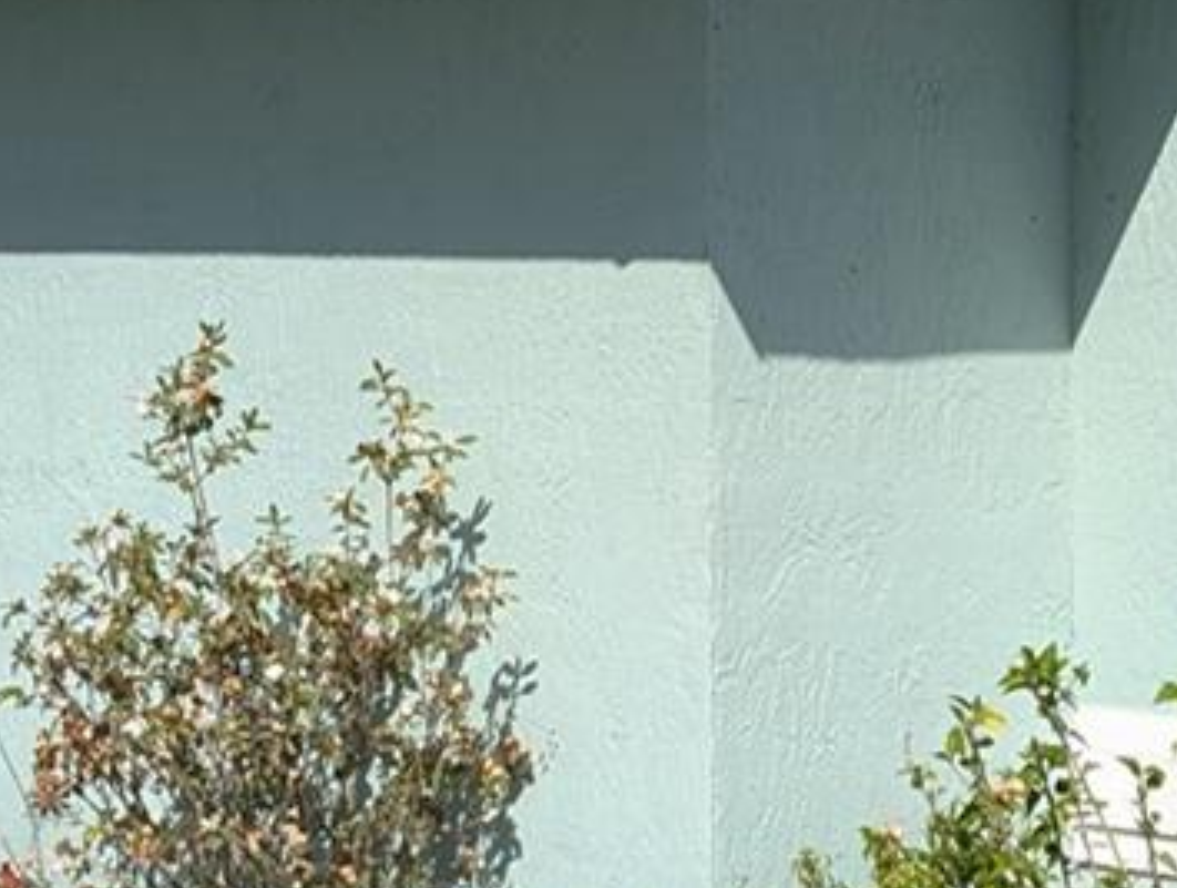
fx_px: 3680
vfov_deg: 13.8
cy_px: 376
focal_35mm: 108
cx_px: 718
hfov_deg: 18.2
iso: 21
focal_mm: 6.9
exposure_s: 1/1484
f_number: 1.68
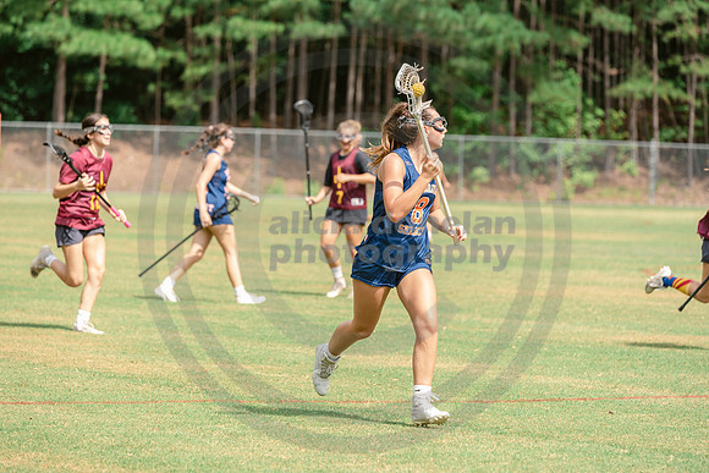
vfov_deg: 7.0
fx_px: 3841
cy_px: 236
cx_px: 354
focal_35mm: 195
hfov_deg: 10.5
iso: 250
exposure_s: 1/1250
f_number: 4.5
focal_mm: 195
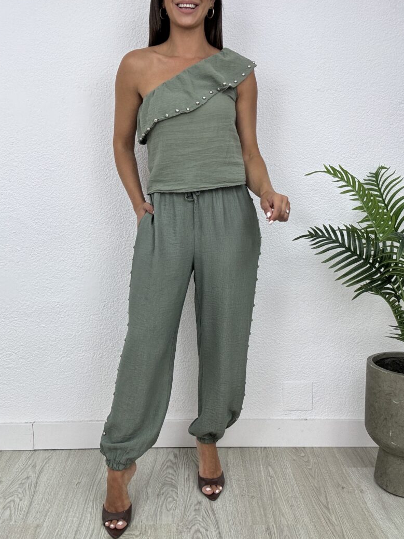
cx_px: 201
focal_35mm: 31
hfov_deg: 45.5
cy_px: 273
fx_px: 482
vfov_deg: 58.3
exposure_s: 1/100
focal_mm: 2.69
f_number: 1.9
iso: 50
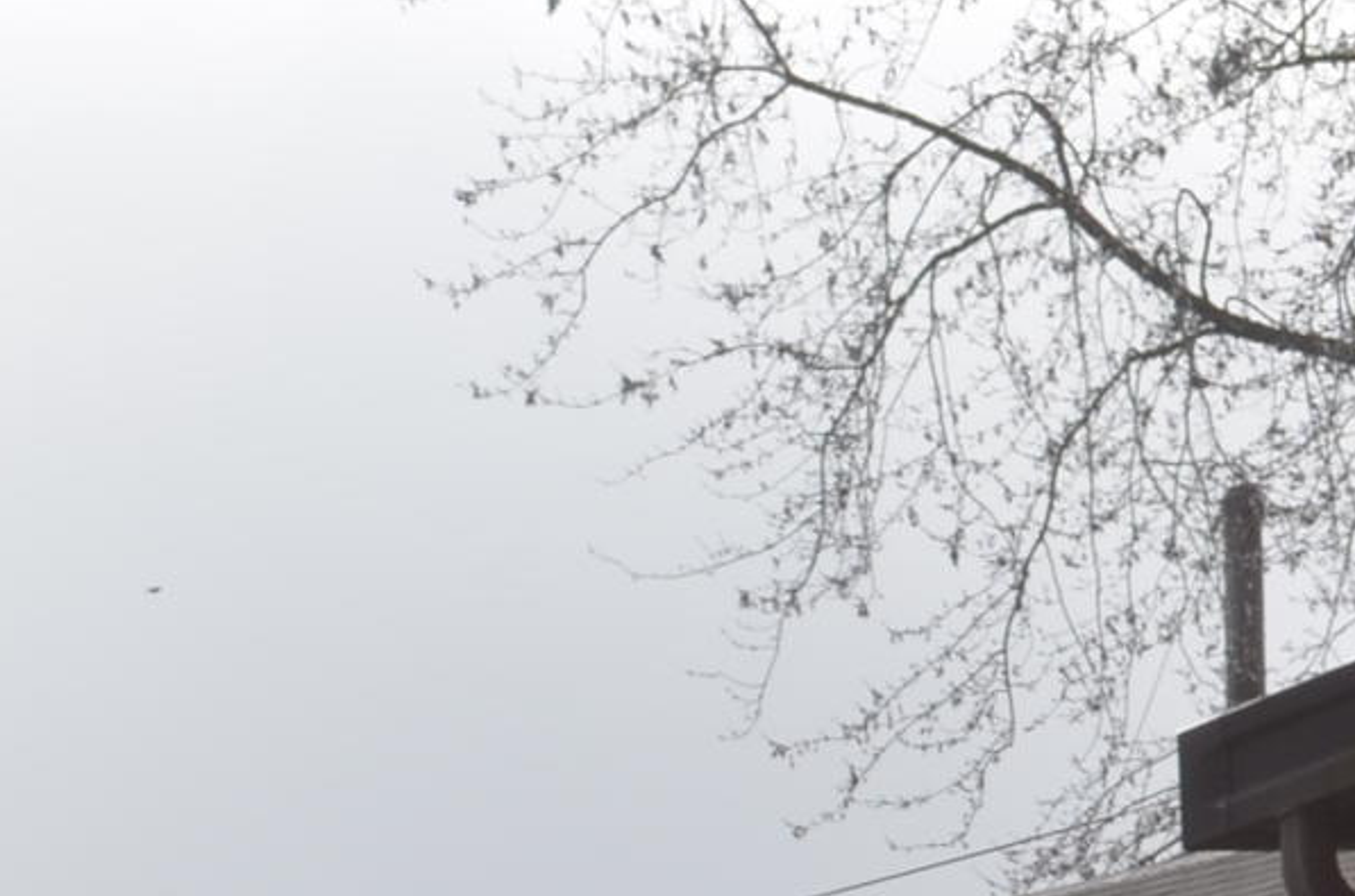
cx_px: -213
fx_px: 7360
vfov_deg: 6.7
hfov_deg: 10.4
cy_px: 1936
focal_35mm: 196
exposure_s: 1/200
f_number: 11
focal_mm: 26
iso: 100
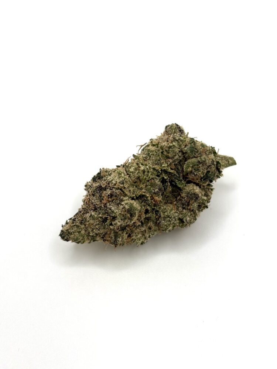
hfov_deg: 28.0
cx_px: 138
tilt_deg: -59.0
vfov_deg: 36.8
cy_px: 184
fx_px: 555
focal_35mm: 52
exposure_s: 1/544
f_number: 1.6
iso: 40
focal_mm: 5.96
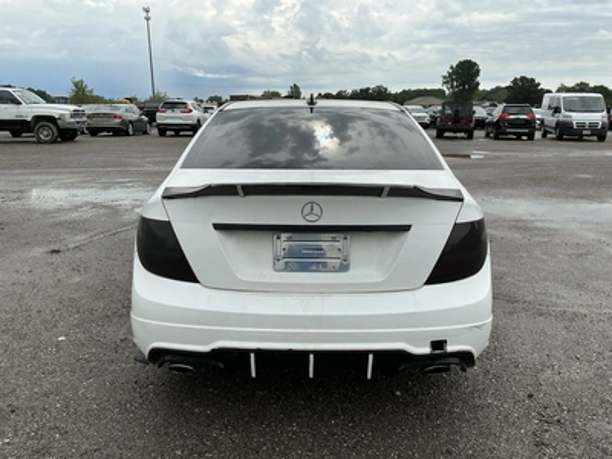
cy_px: 230
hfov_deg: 63.4
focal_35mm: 28
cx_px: 306
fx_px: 495
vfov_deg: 49.7
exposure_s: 1/1848
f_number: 1.8
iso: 25
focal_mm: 3
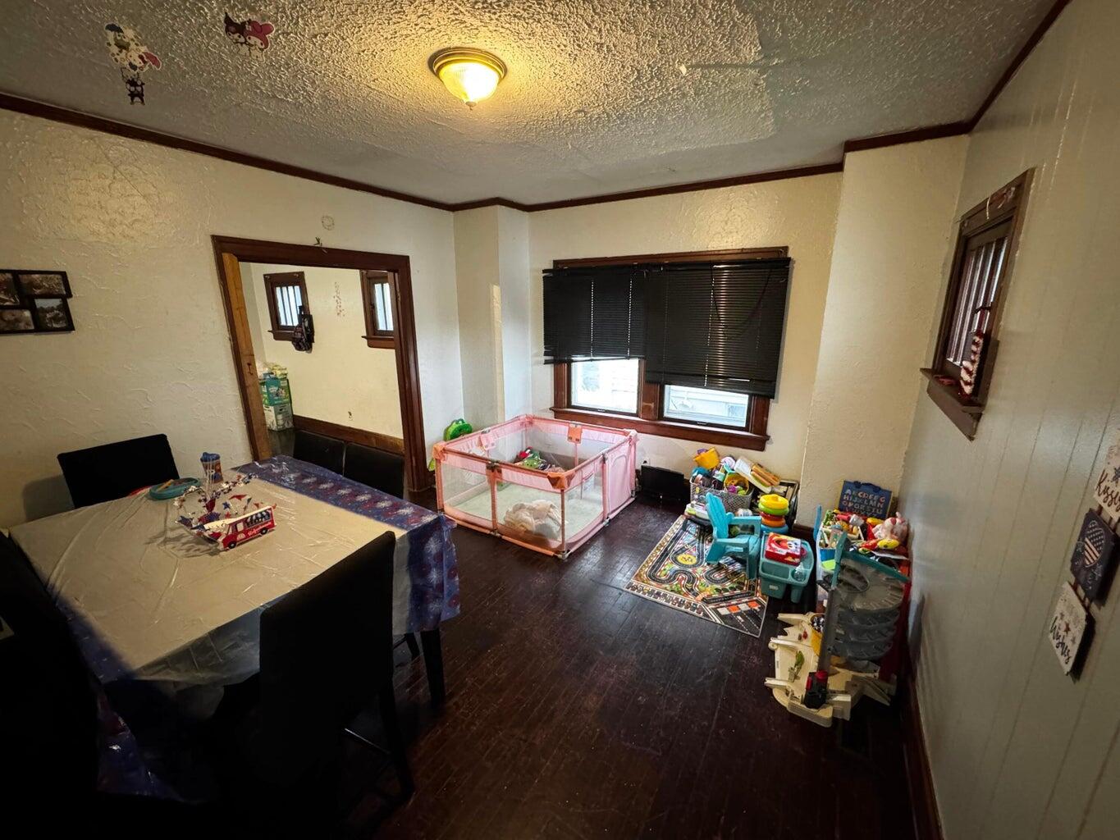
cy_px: 420
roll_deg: +0.3
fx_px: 453
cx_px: 560
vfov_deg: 85.7
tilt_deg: -15.5
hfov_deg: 102.1
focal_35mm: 14
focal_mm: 2.22
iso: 1000
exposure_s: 1/40
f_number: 2.2
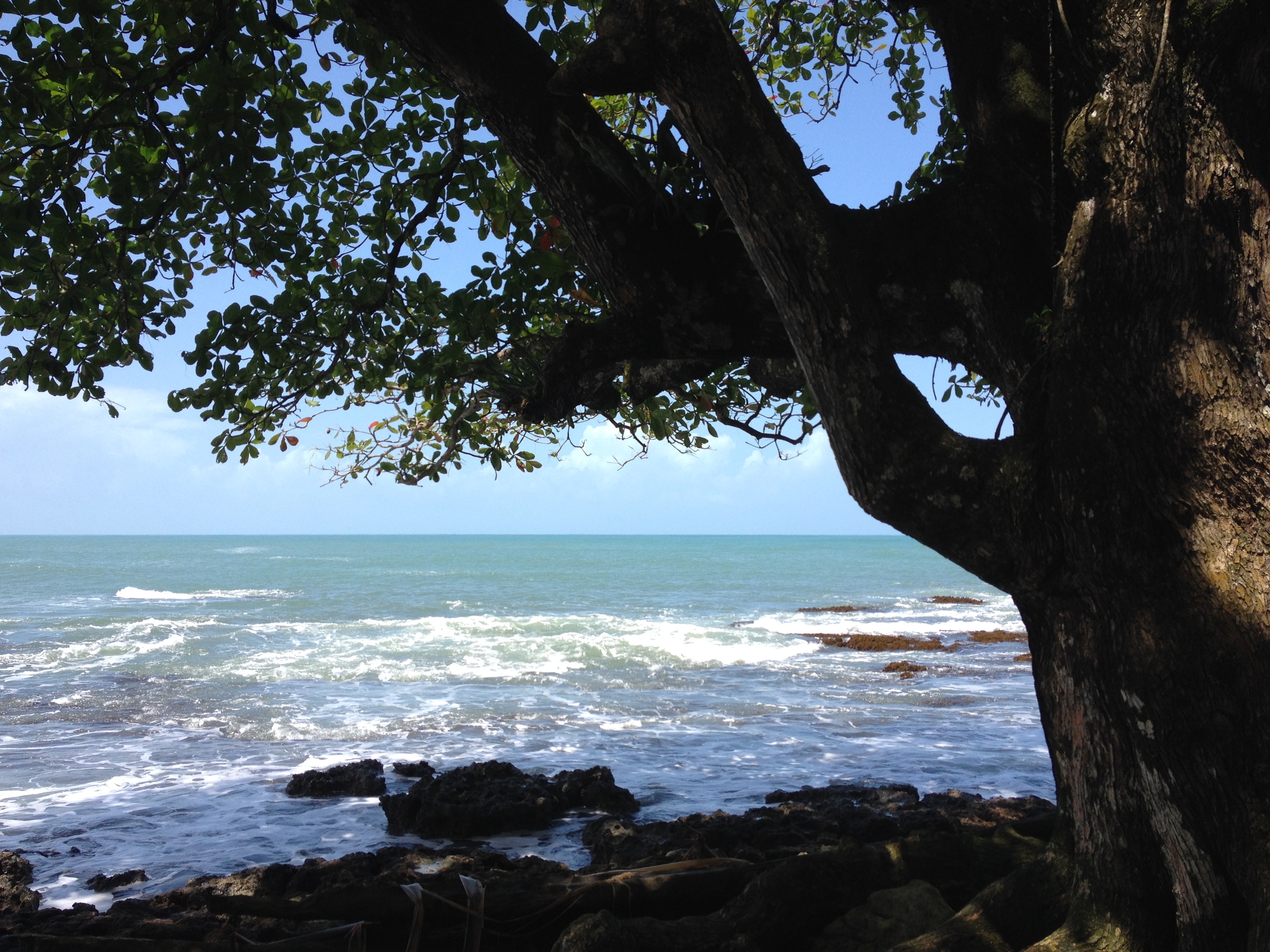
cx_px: 635
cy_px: 476
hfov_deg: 52.6
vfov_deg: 40.7
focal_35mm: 35
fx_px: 1284
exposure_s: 1/1104
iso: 50
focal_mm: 4.28
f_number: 2.4
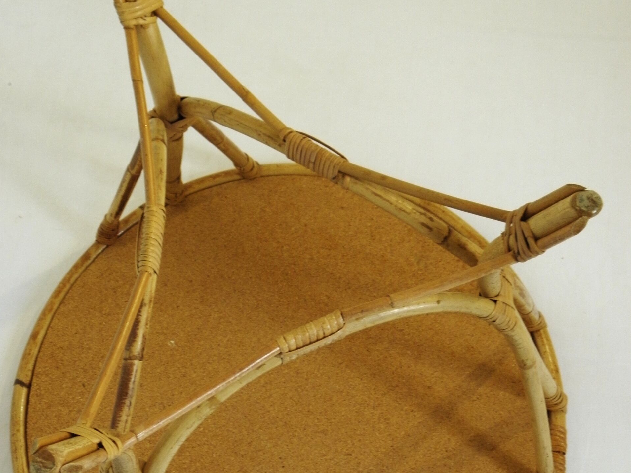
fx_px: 1076
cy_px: 312
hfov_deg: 32.7
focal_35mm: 59
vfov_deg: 24.7
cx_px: 316
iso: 200
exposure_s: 1/30
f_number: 3.9
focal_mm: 7.9
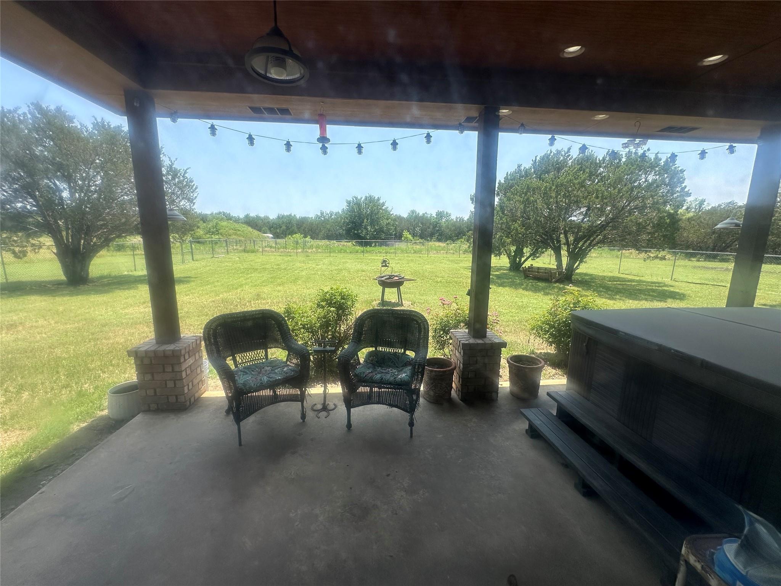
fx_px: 316
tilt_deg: -9.6
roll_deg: -0.8
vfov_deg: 85.7
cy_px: 293
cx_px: 390
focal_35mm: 14
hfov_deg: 102.1
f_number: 2.2
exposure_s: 1/875
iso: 40
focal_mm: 2.22
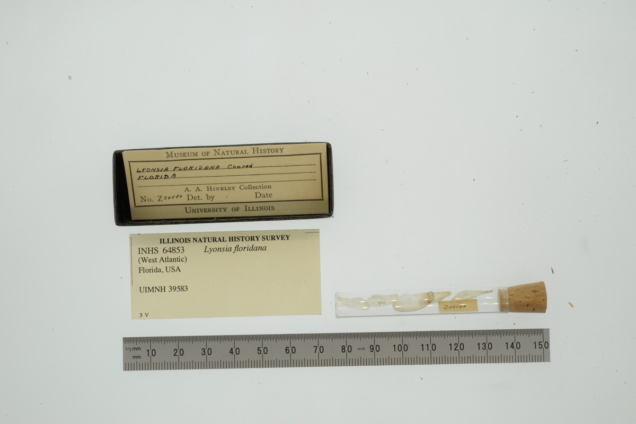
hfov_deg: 33.4
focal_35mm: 60
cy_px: 212
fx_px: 1060
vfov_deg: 22.6
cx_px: 318
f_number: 32
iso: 100
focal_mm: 60
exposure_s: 1/13
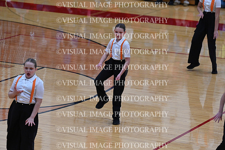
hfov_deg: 10.3
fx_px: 1250
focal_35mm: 200
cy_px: 75
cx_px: 112
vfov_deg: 6.9
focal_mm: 200
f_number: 4
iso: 4000
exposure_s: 1/400
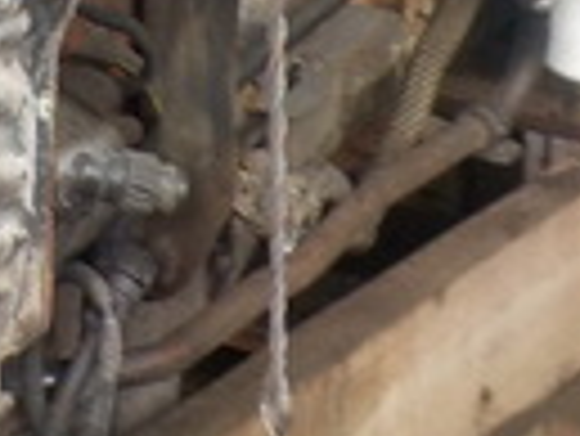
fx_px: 2499
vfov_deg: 9.4
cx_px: -72
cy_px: -391
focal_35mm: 149
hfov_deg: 13.0
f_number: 3.3
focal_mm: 4.1
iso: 180
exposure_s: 1/30
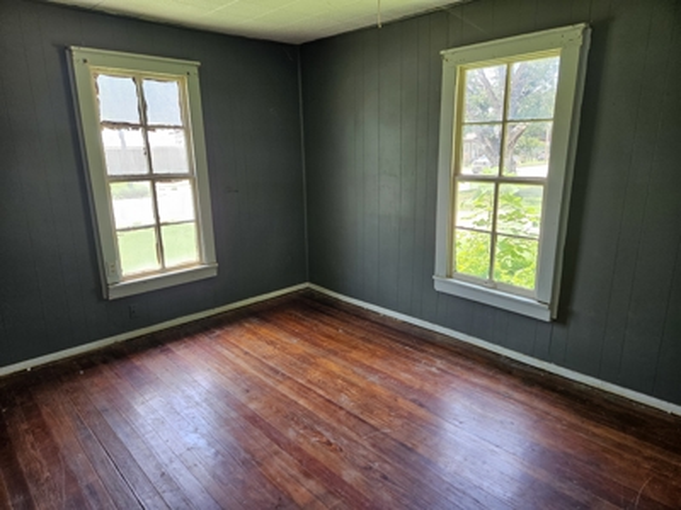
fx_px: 452
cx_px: 340
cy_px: 255
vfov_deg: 58.9
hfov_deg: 73.9
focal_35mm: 23
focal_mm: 5.4
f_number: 1.8
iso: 125
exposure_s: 1/180
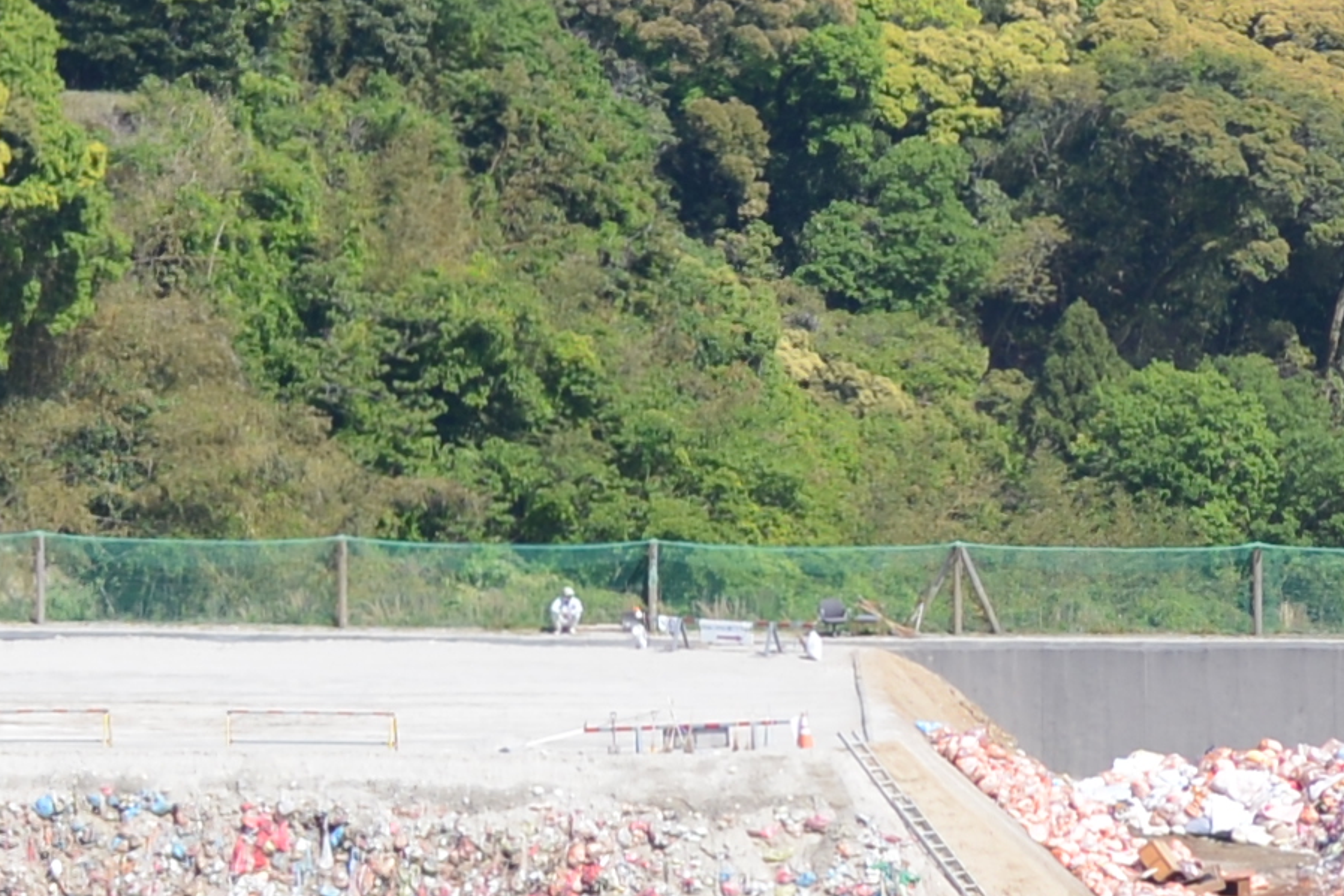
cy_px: 1050
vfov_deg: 4.1
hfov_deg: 5.9
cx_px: 3034
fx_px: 12508
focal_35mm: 335
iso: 250
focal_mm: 50
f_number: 3.2
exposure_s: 1/4000
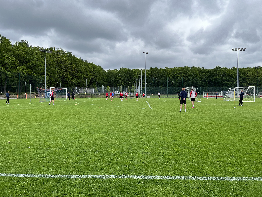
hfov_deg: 67.3
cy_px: 98
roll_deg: +0.7
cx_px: 131
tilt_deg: -1.1
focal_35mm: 26
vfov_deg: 53.1
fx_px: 197
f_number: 1.6
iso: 50
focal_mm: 5.1
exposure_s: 1/1600
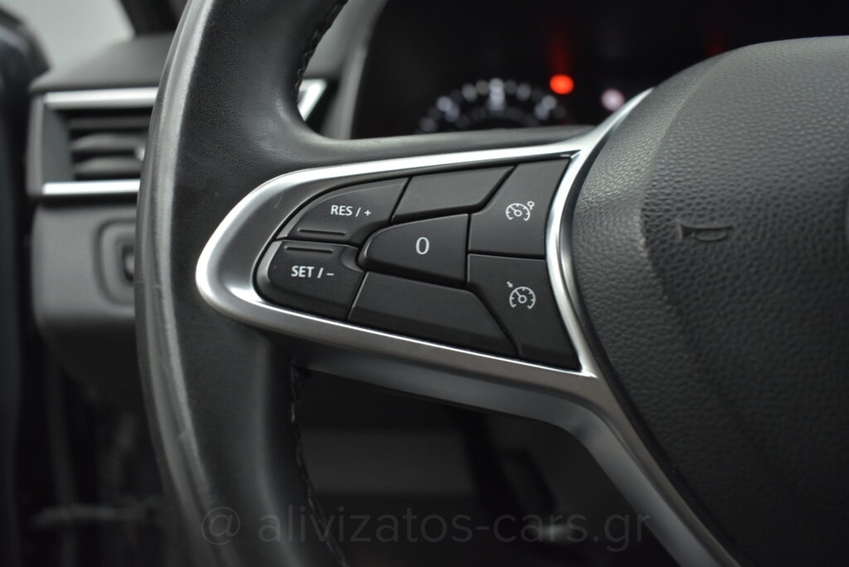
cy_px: 284
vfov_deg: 43.7
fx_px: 708
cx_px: 424
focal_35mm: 30
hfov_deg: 61.9
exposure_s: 1/80
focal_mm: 20
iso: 1600
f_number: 3.5
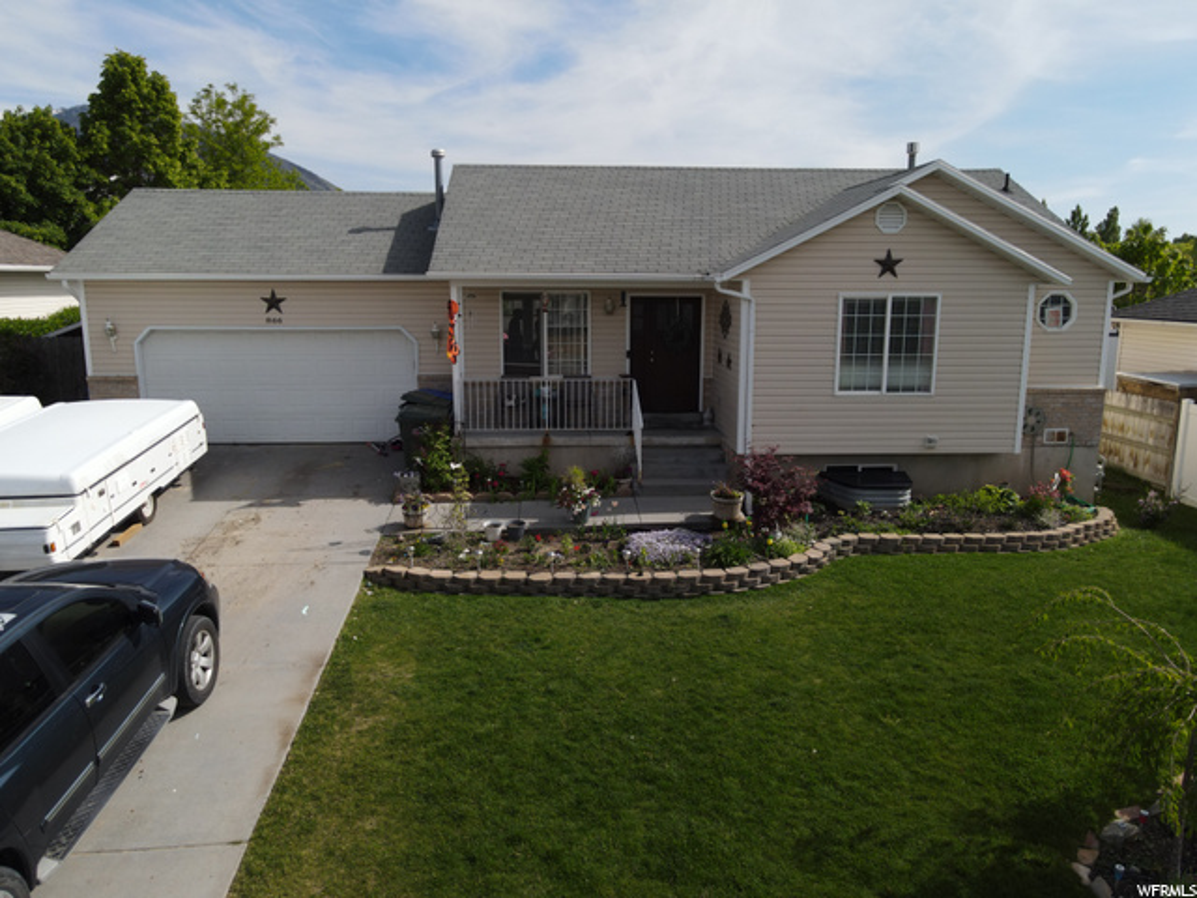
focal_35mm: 24
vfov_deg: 56.8
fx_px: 830
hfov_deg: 71.6
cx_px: 598
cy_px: 449
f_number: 2.8
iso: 100
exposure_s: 1/725
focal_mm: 4.5
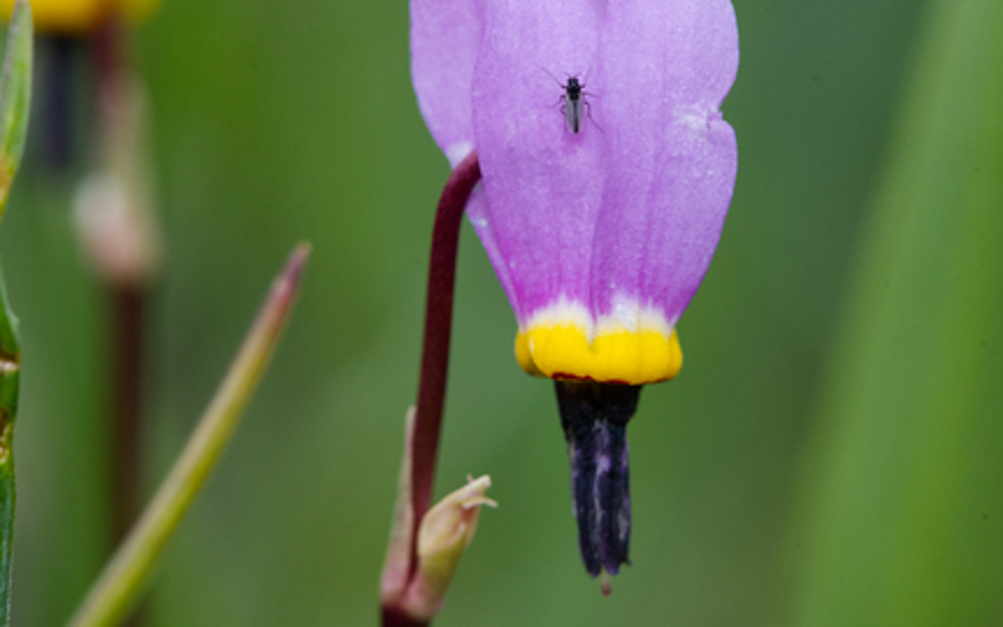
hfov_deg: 16.8
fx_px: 3390
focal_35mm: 124
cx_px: 560
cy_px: 262
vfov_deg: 10.6
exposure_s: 1/160
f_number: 16
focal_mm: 105
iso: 1600
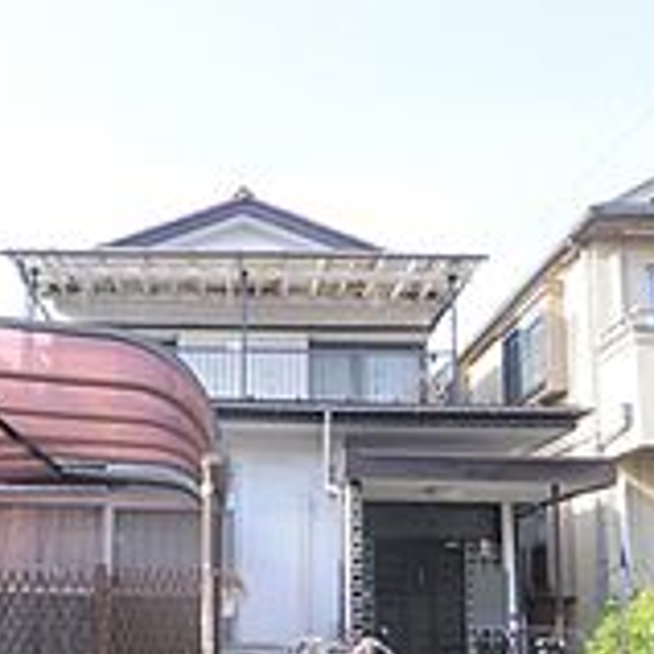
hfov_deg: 45.7
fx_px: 769
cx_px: 247
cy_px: 481
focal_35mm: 36
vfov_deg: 44.7
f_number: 4
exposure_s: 1/60
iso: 720
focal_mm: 10
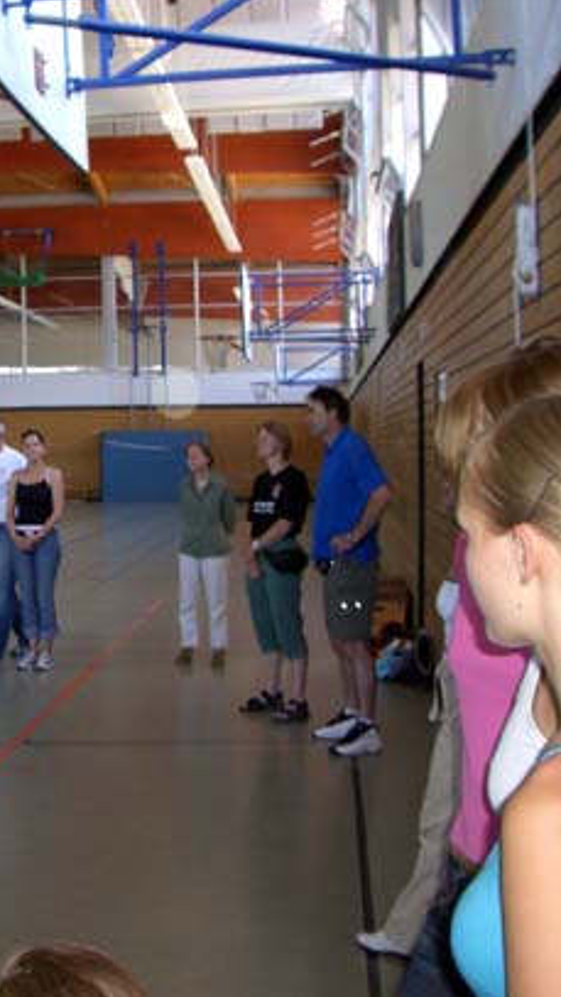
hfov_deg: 20.5
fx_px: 1481
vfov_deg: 37.2
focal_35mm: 56
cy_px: 498
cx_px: -56
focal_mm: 6.2
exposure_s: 1/60
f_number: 2.7
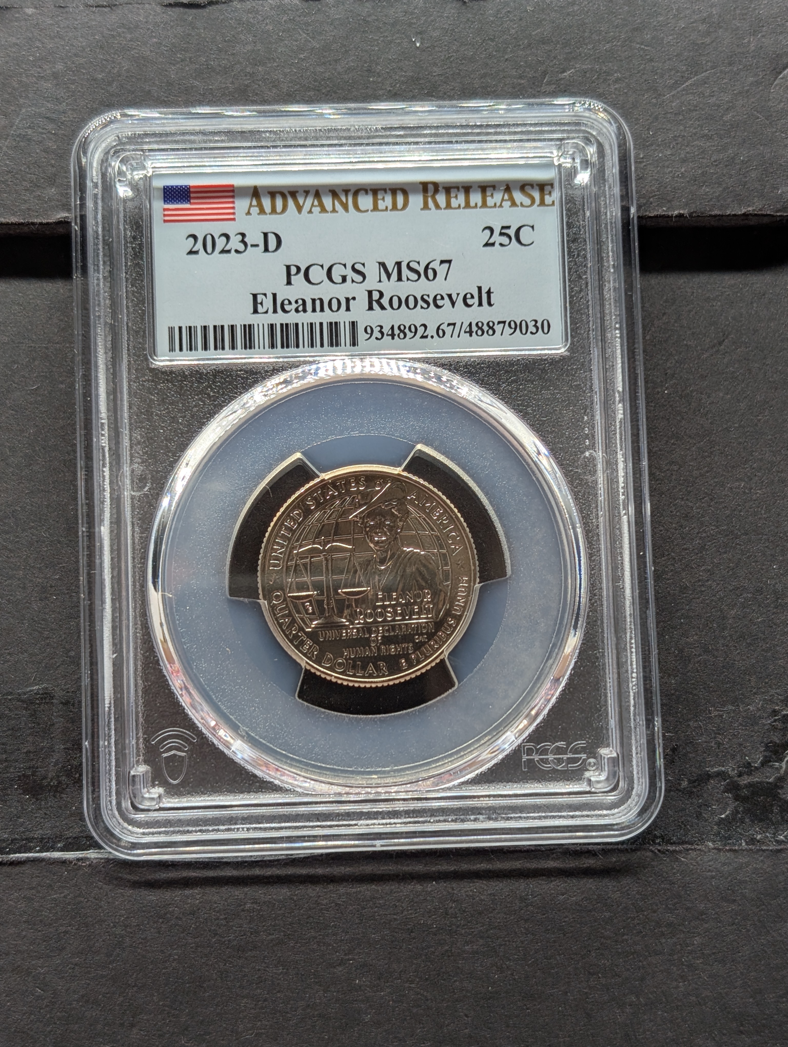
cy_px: 524
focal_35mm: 49
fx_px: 1484
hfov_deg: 29.7
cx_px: 394
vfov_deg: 38.9
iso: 20
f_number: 1.68
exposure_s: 1/32.4
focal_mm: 6.9
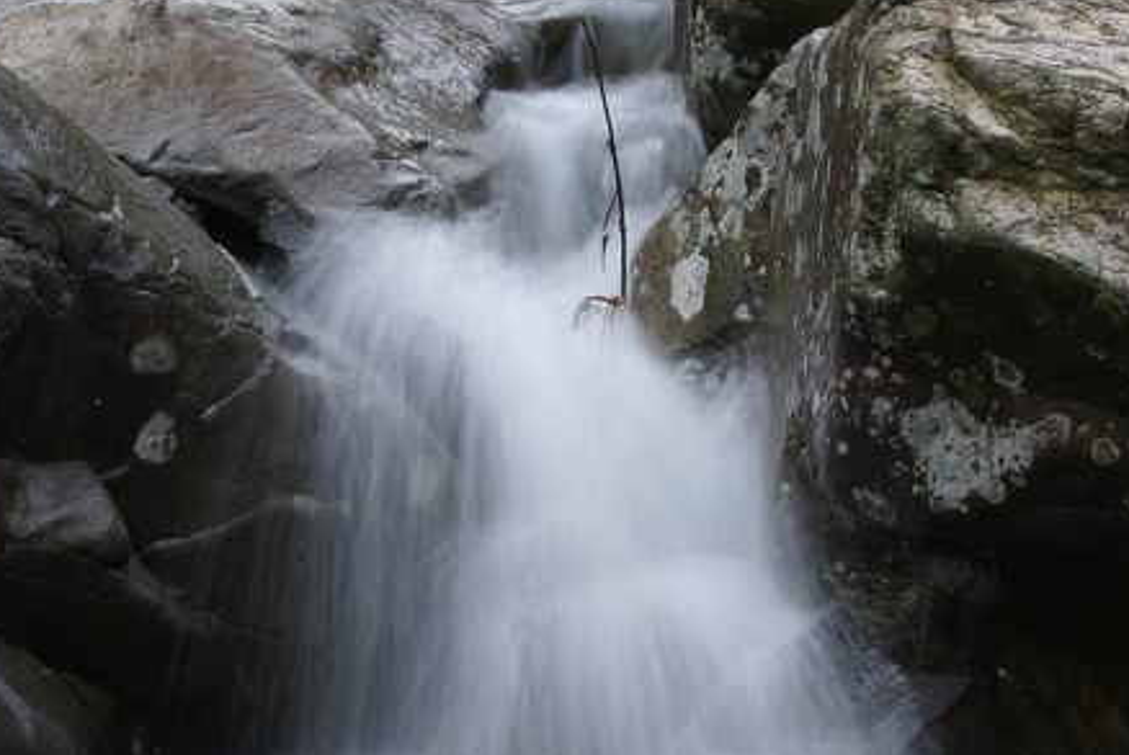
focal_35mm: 120
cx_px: 660
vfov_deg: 11.4
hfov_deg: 17.0
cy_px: 465
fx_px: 3767
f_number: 36
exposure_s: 1/2.5
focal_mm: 50
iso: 100
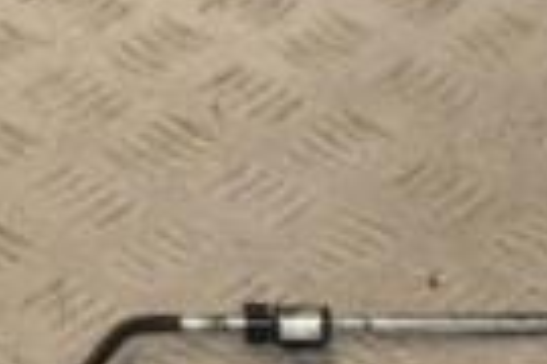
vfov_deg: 7.8
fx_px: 2628
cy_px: 558
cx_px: 300
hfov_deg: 11.9
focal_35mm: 173
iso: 800
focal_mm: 26
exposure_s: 1/200
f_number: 9
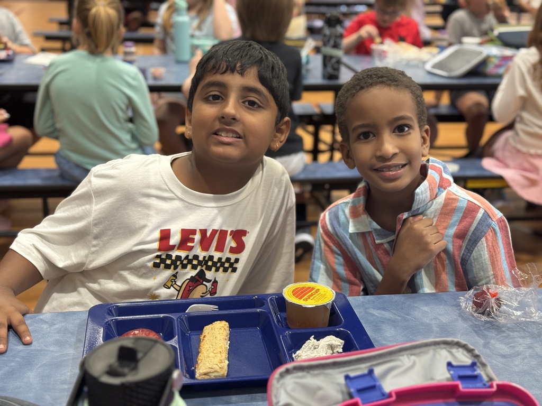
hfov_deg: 39.7
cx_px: 271
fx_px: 752
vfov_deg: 30.3
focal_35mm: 48
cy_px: 203
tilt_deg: -19.9
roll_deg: -2.0
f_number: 1.78
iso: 125
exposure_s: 1/60
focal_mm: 6.76
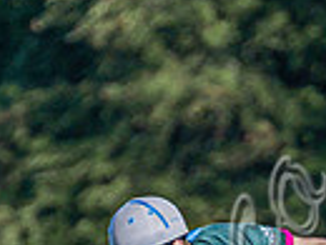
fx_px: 33853
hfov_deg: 0.6
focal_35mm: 3588
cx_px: 44
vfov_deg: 0.4
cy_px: 668
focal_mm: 400
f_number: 5.6
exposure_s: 1/2000
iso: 400
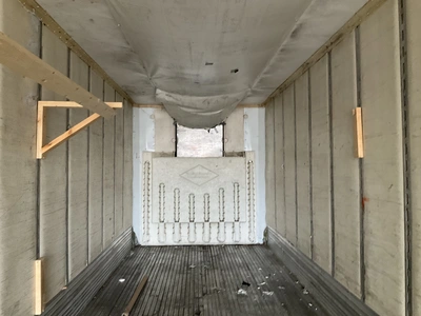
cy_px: 158
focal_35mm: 29
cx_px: 210
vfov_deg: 48.2
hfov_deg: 61.7
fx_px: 353
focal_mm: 3
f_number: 1.8
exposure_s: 1/60
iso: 200
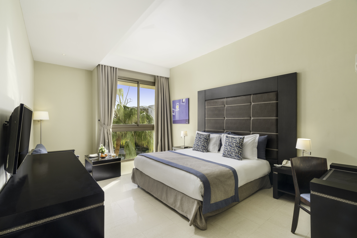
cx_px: 178
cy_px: 119
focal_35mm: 16
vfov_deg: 73.7
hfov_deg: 96.8
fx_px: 159
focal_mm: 16
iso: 400
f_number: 11
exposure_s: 1/125
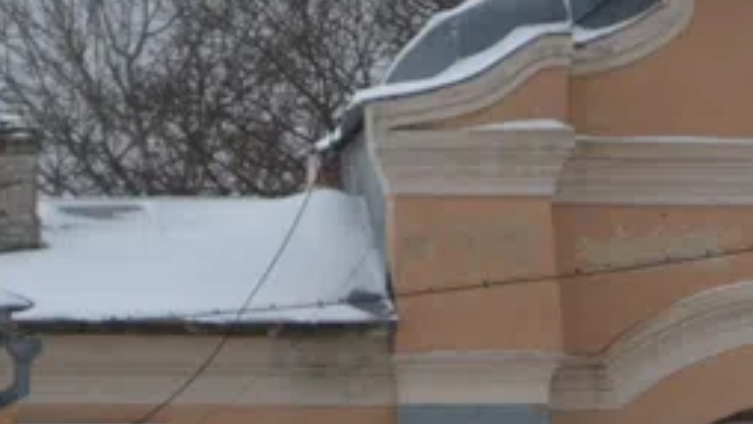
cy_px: 550
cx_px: 836
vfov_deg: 1.9
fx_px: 12661
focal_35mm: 634
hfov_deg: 3.4
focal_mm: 100
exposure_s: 1/250
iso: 200
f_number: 6
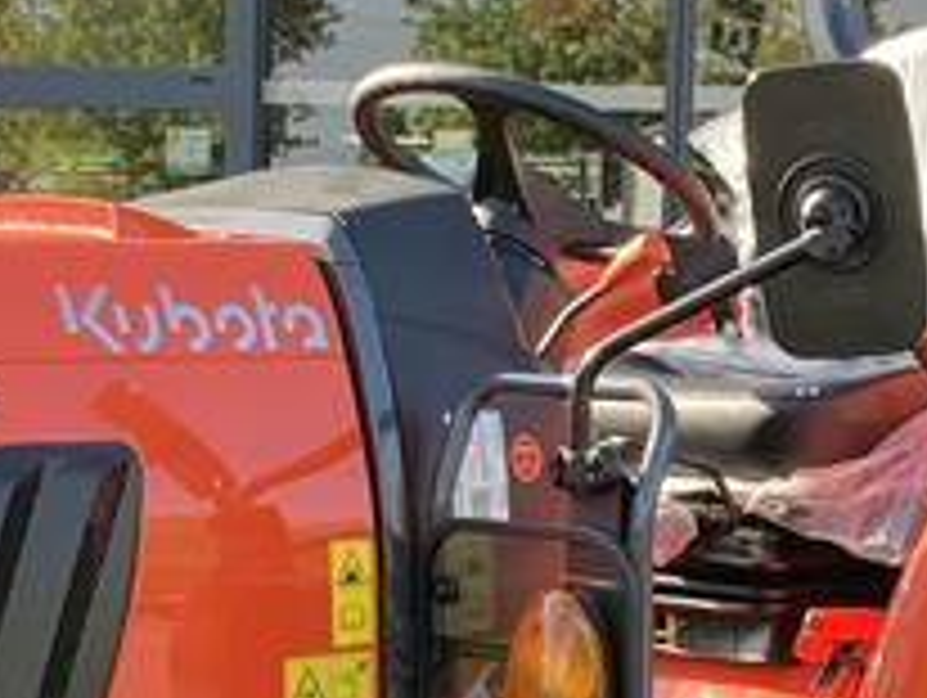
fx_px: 3727
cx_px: 472
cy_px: 734
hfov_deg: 14.2
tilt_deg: -6.6
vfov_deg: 10.6
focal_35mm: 139
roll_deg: -0.8
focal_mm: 3.99
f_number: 1.8
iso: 20
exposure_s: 1/222
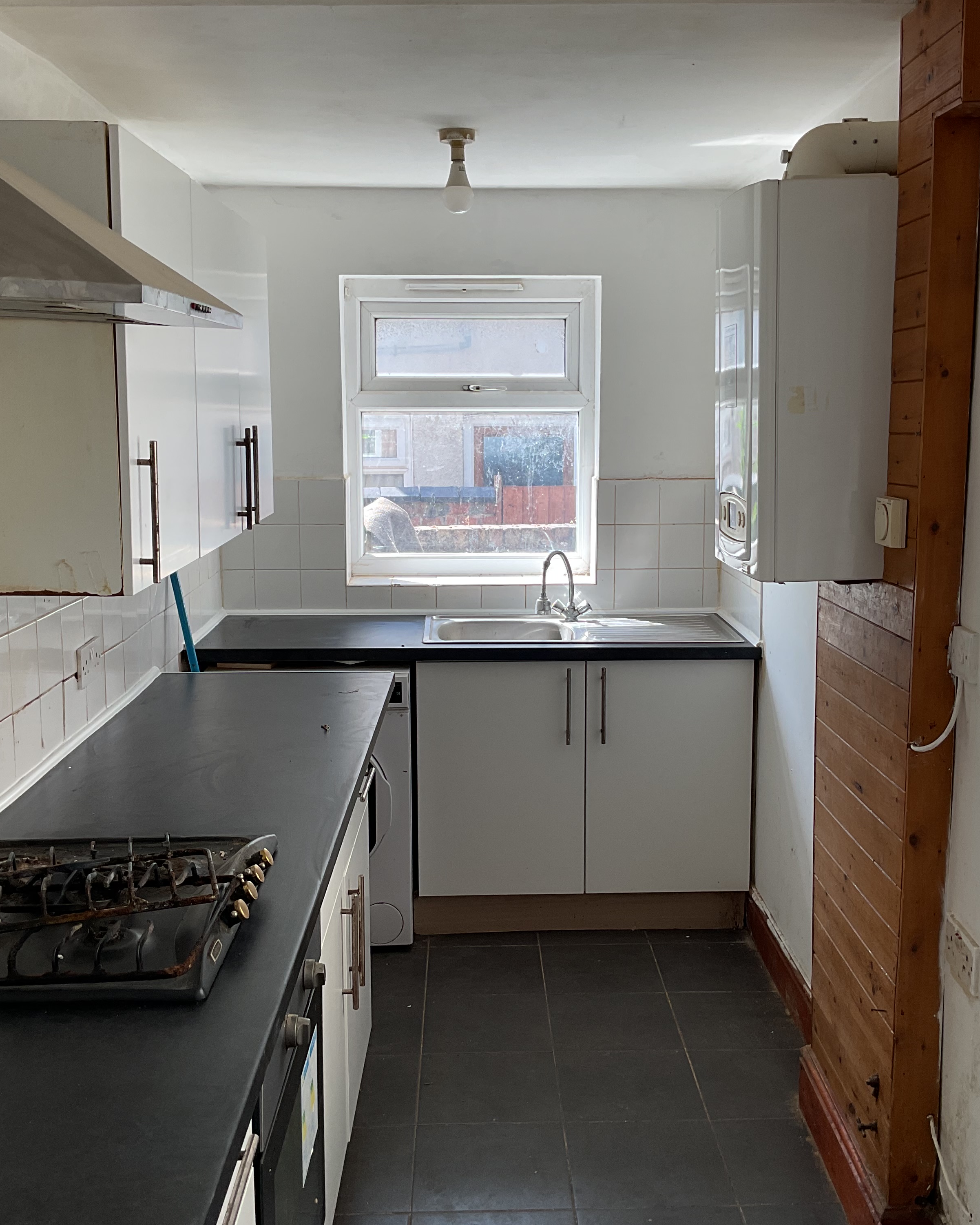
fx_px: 1377
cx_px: 519
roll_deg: +0.1
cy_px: 610
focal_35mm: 38
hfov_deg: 39.1
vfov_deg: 47.9
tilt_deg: -8.6
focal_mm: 3
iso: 20
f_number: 1.8
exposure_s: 1/120
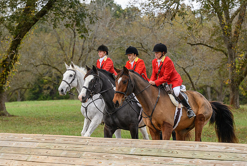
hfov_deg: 15.0
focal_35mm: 137
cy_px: 139
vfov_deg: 10.0
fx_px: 940
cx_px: 137
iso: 640
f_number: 3.2
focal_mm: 79
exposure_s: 1/800
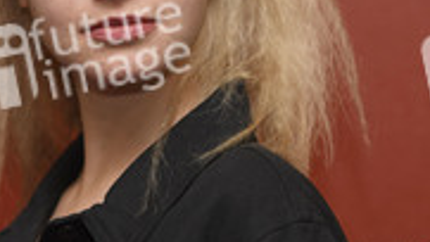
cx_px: 138
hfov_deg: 6.7
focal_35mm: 323
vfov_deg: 3.8
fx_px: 3684
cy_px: 178
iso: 800
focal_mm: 140
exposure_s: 1/400
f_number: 3.5
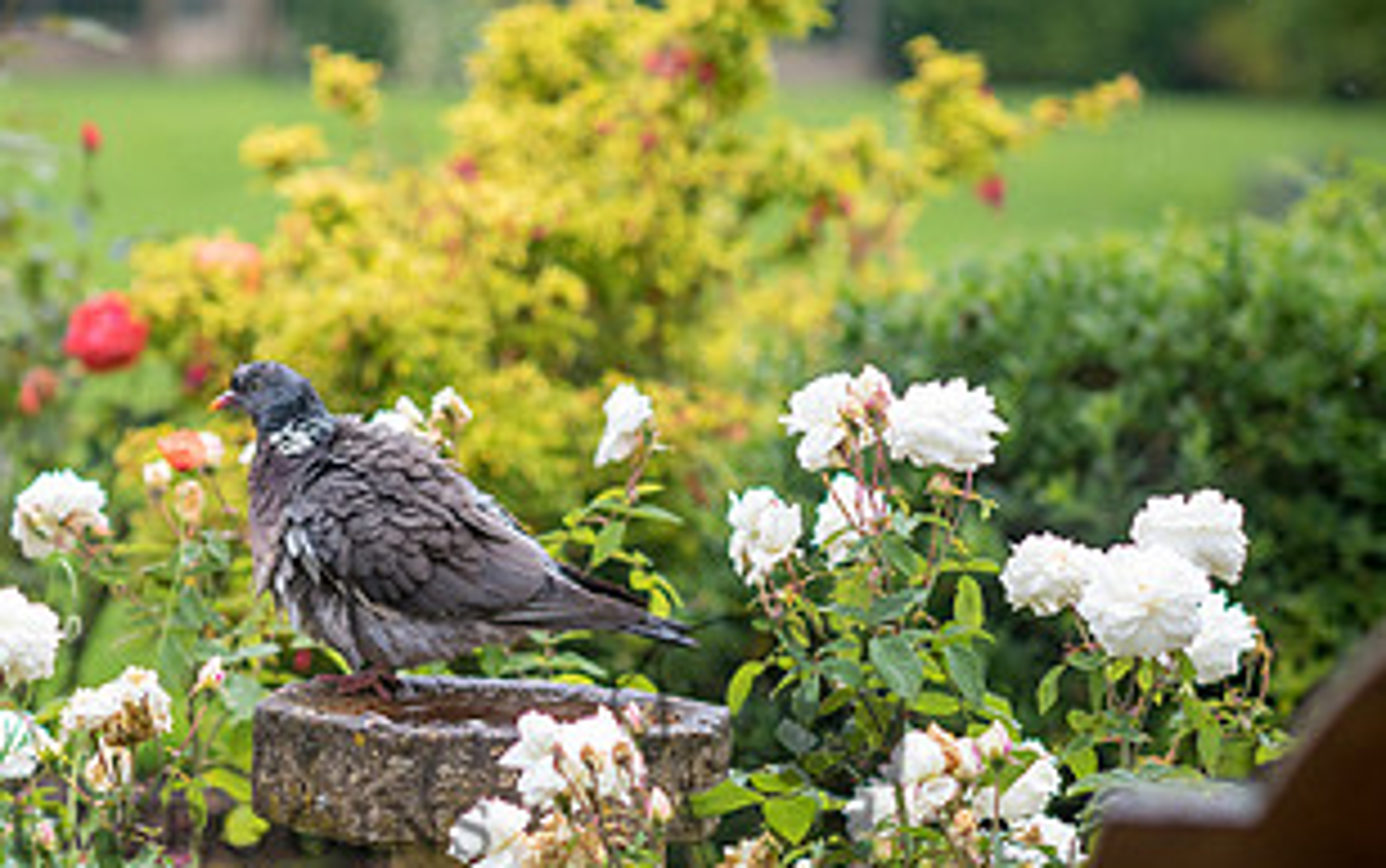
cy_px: 501
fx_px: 6161
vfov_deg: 8.1
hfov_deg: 12.8
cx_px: 320
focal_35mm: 163
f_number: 2.8
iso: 1100
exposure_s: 1/1600
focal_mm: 85
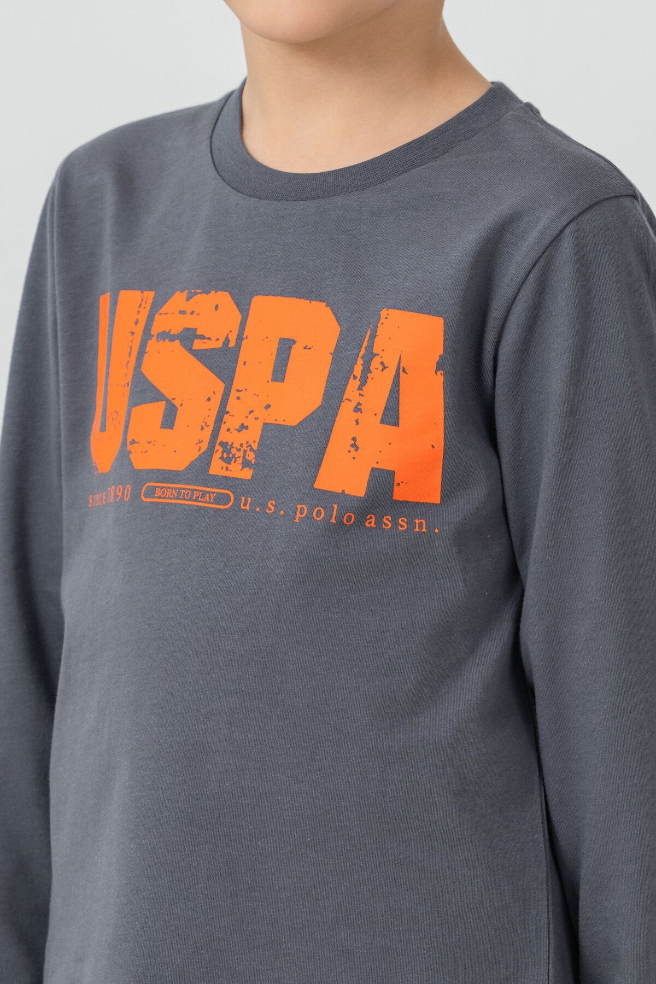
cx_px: 328
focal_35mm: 259
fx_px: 7079
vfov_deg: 8.0
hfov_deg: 5.3
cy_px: 492
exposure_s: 1/160
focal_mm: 173
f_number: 7.1
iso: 160
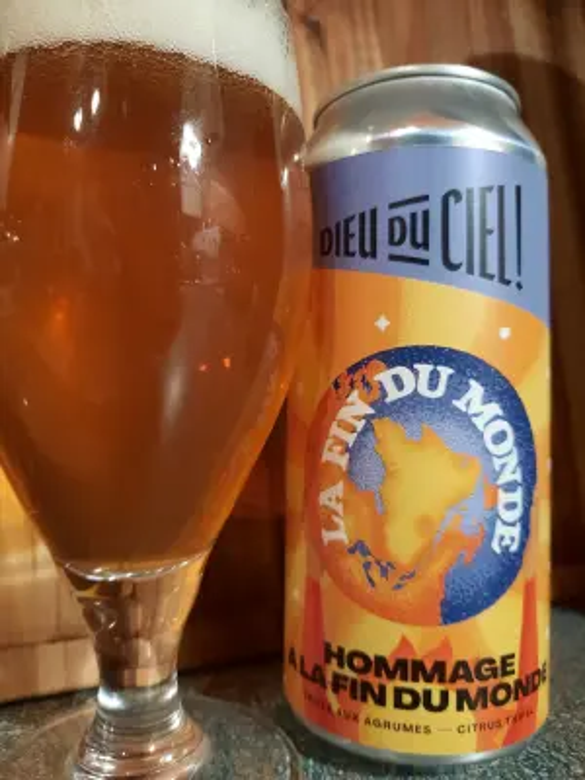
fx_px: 563
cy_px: 390
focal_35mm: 25
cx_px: 292
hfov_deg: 54.9
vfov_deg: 69.4
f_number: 2
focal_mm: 4.6
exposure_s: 1/40
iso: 320
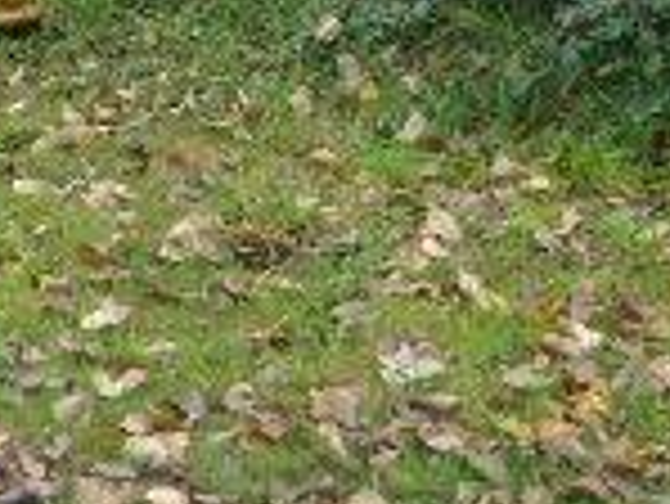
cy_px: -369
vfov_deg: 13.1
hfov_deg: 19.0
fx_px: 1995
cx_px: 220
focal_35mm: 103
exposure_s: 1/125
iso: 100
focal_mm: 4.3
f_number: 4
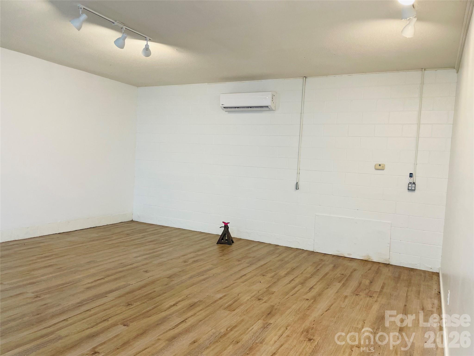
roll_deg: -3.4
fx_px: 356
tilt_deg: -1.7
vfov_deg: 53.1
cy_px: 178
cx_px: 237
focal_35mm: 26
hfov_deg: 67.3
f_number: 1.6
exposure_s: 1/120
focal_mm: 4.2
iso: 125
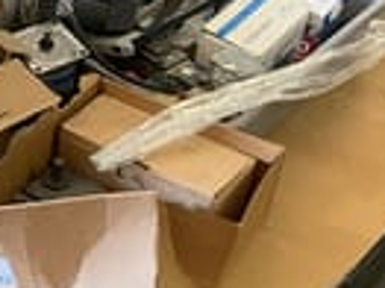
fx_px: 1233
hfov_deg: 17.3
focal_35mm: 111
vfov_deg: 13.2
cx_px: -15
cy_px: 284
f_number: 1.8
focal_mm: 3
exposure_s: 1/60
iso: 100
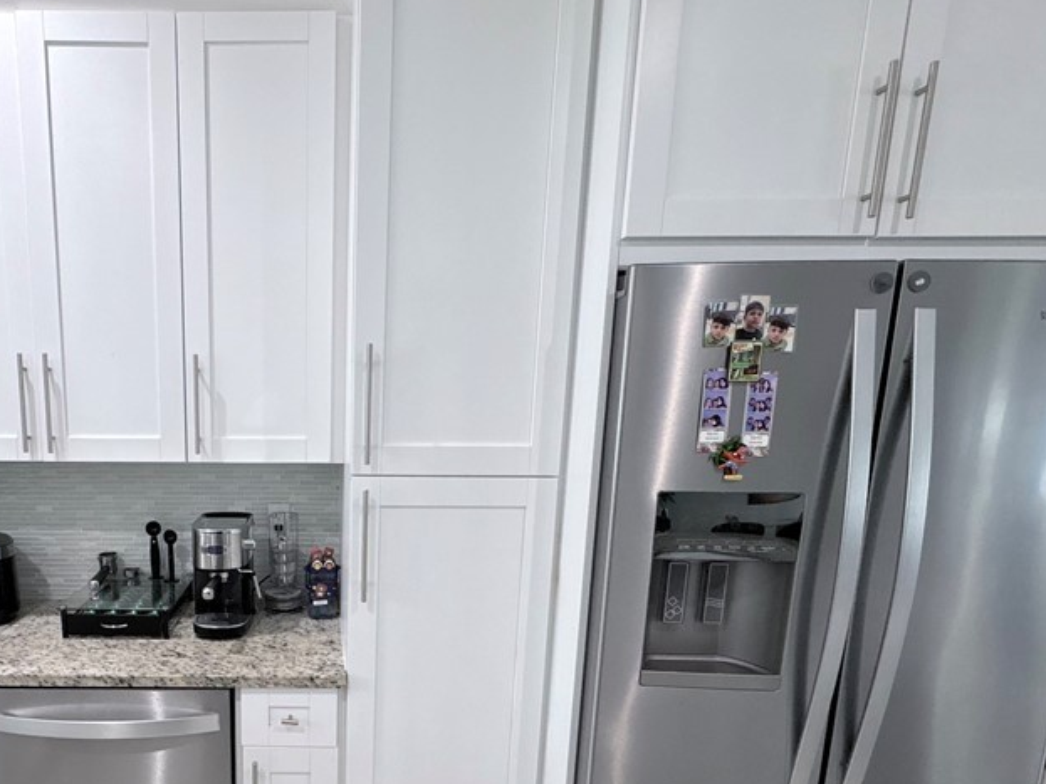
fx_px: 695
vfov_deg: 57.3
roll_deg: +0.3
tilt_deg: -10.5
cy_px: 537
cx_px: 301
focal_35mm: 23
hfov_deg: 70.4
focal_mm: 2.22
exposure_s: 1/60
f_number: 2.2
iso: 250
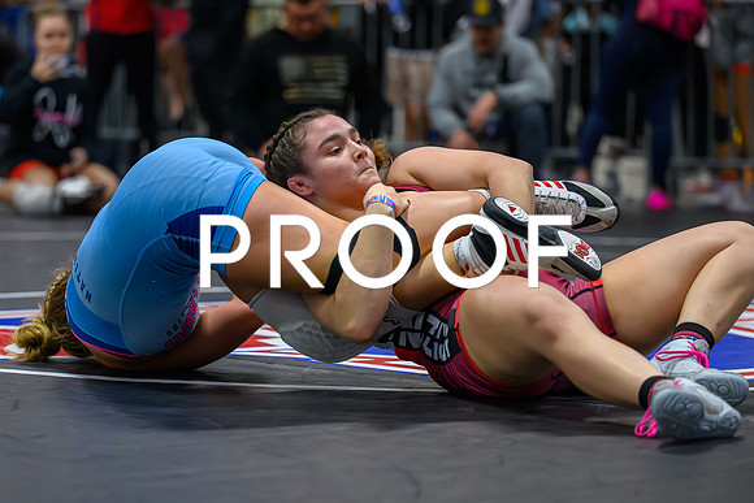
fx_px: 3056
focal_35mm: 146
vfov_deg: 9.4
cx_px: 290
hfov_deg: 14.1
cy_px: 349
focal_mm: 105
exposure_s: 1/800
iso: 10000
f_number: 2.8
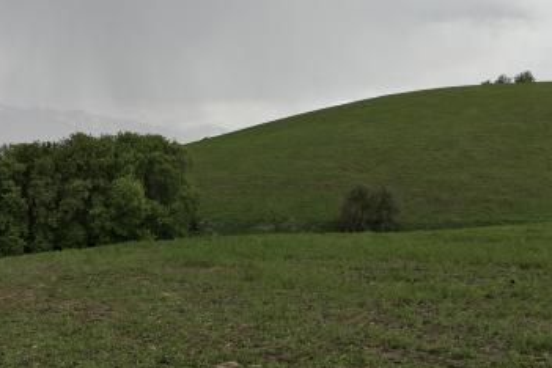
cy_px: 299
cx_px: 263
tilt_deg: -7.1
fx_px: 843
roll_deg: -2.2
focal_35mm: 55
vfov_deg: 24.2
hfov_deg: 36.2
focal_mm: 4.15
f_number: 2.2
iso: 25
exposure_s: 1/538
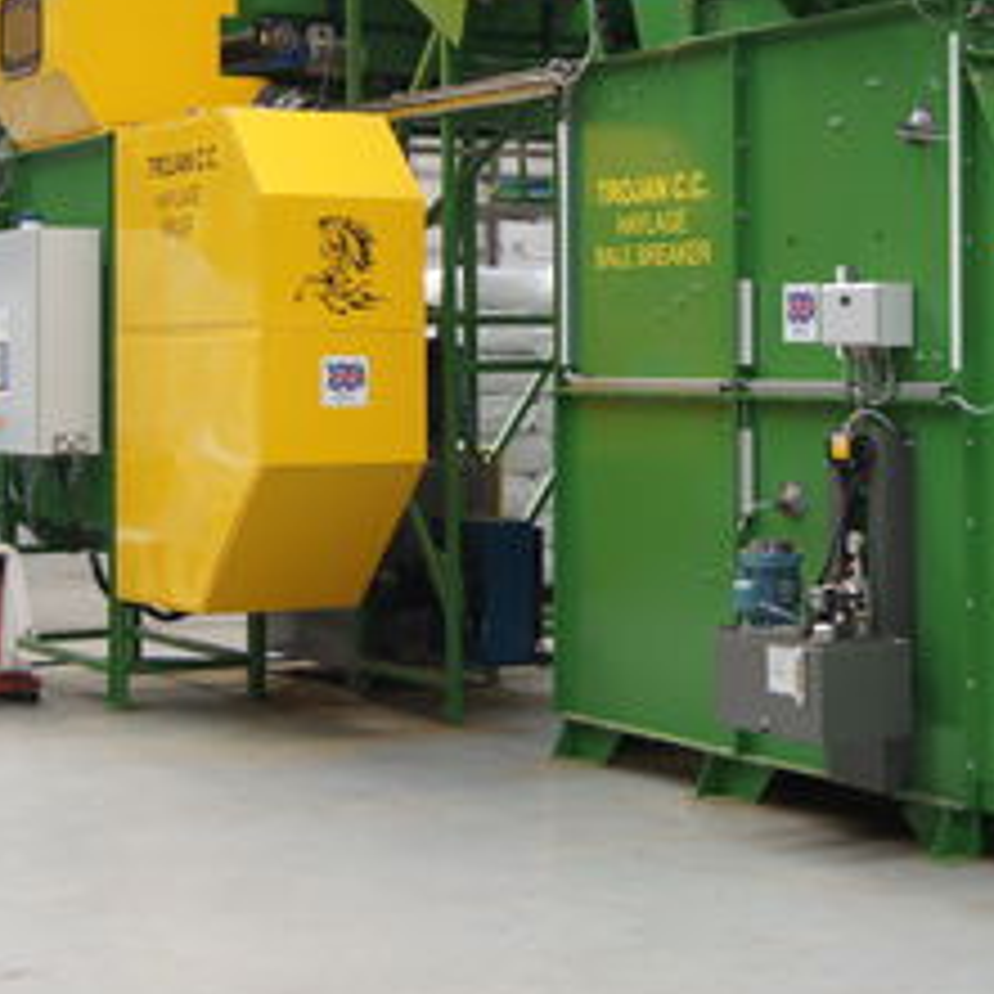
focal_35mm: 75
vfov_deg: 22.9
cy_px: 292
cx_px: 724
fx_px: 2437
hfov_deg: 22.9
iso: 320
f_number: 4.5
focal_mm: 26
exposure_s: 1/50
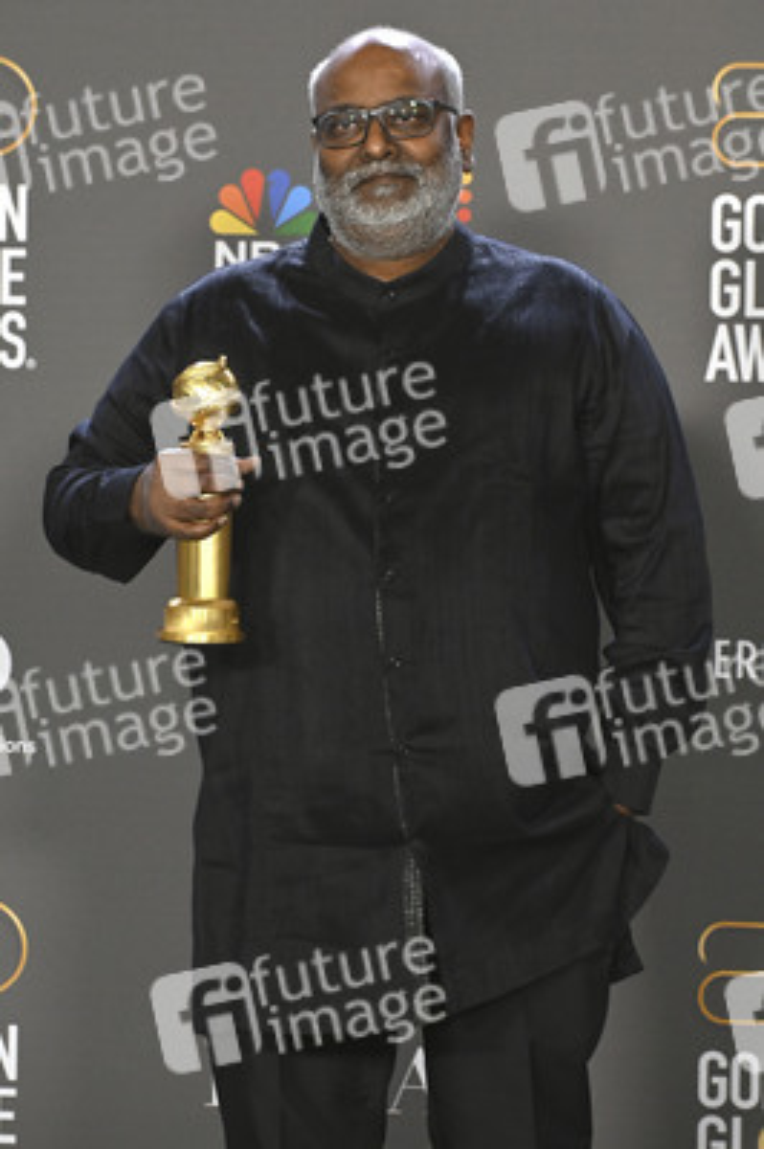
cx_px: 382
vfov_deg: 14.2
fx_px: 4623
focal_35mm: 145
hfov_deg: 9.4
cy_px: 574
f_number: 8
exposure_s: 1/320
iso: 6400
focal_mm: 145
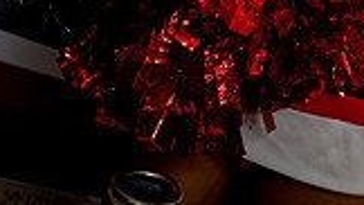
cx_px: 290
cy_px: -259
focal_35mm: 102
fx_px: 984
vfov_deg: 10.5
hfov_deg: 20.7
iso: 100
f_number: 4.5
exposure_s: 1/250
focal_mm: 35
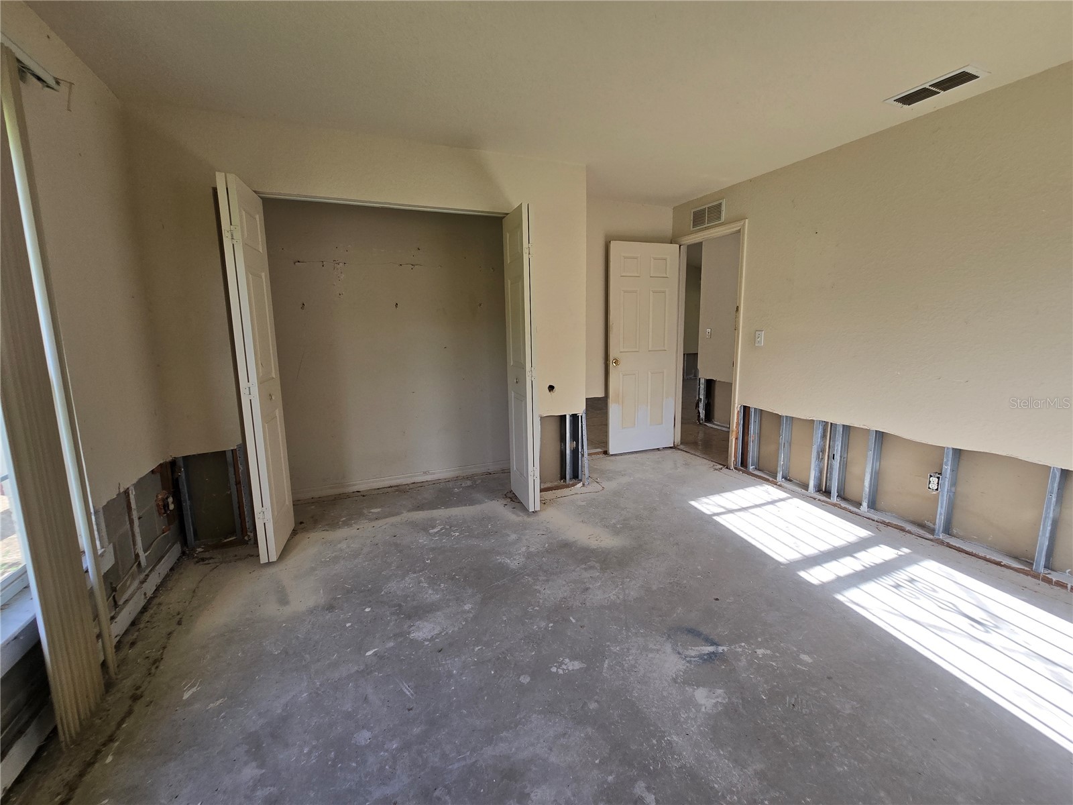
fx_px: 403
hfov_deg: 106.2
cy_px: 402
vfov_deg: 89.9
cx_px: 536
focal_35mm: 13
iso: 50
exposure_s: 1/224
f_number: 2.2
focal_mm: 2.2
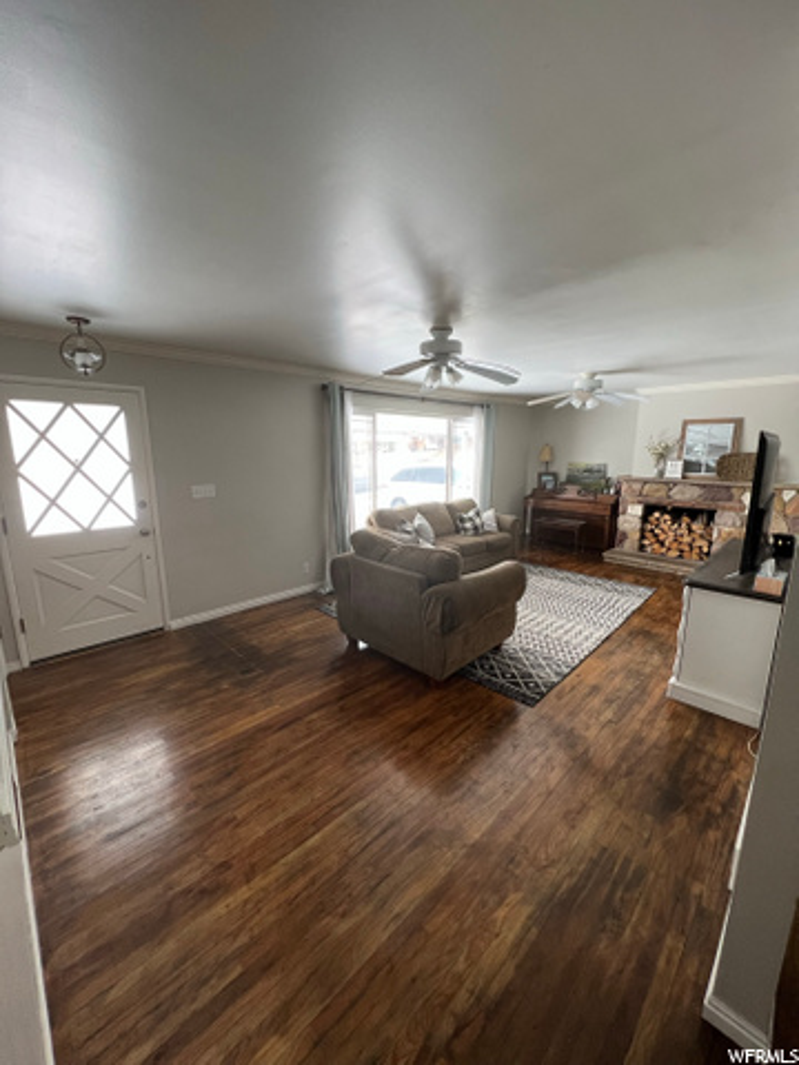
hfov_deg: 89.9
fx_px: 400
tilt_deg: -10.4
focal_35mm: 13
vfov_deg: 106.2
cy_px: 532
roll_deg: +0.2
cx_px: 400
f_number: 1.8
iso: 200
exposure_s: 1/121
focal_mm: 1.57
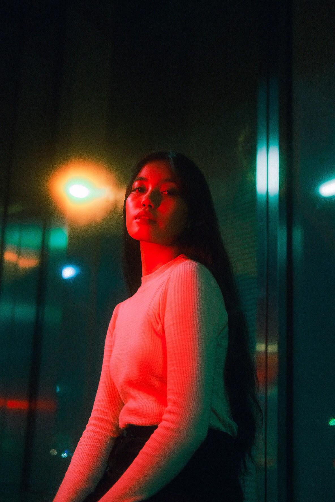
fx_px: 740
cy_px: 251
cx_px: 168
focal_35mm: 53
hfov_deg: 25.5
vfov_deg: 37.5
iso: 1600
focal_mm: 35
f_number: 2
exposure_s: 1/80
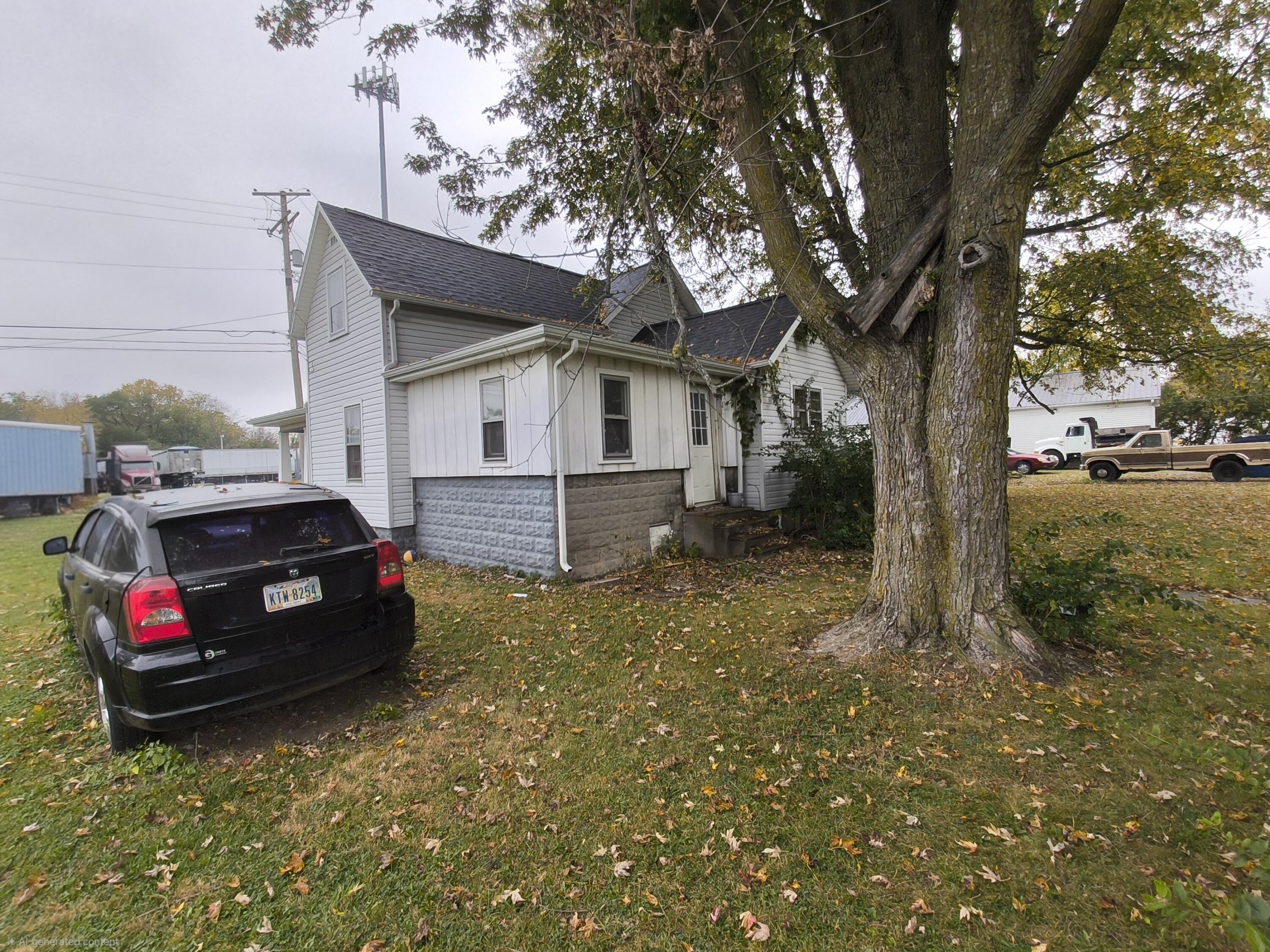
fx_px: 587
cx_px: 635
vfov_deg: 78.1
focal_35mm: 16
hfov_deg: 94.5
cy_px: 476
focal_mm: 1.46
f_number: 2.2
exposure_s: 1/100
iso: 40
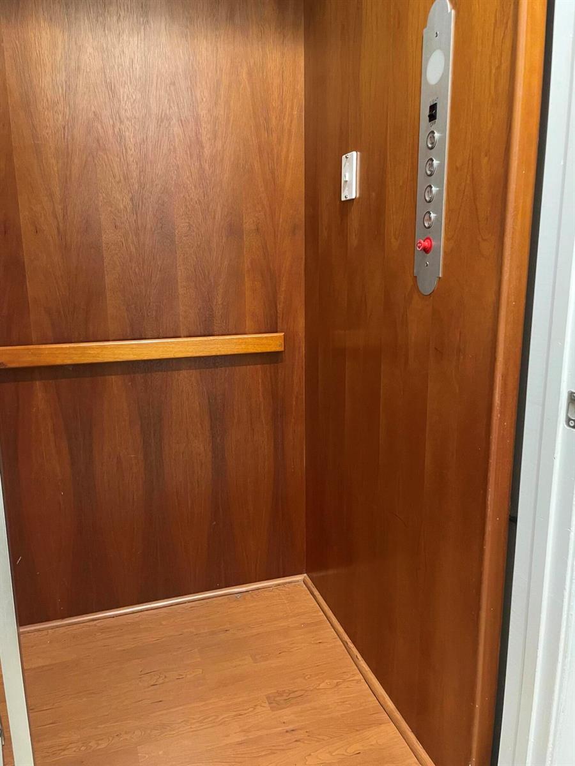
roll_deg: +1.2
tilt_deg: -12.0
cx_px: 288
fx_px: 576
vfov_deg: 67.3
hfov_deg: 53.1
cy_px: 383
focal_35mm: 26
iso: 640
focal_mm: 4.2
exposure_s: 1/30
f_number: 1.6
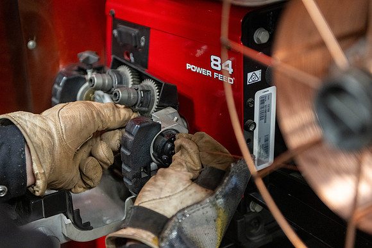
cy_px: 124
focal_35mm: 70
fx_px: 723
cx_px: 186
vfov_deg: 19.5
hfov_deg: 28.8
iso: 2500
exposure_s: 1/400
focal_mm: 70
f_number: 2.8
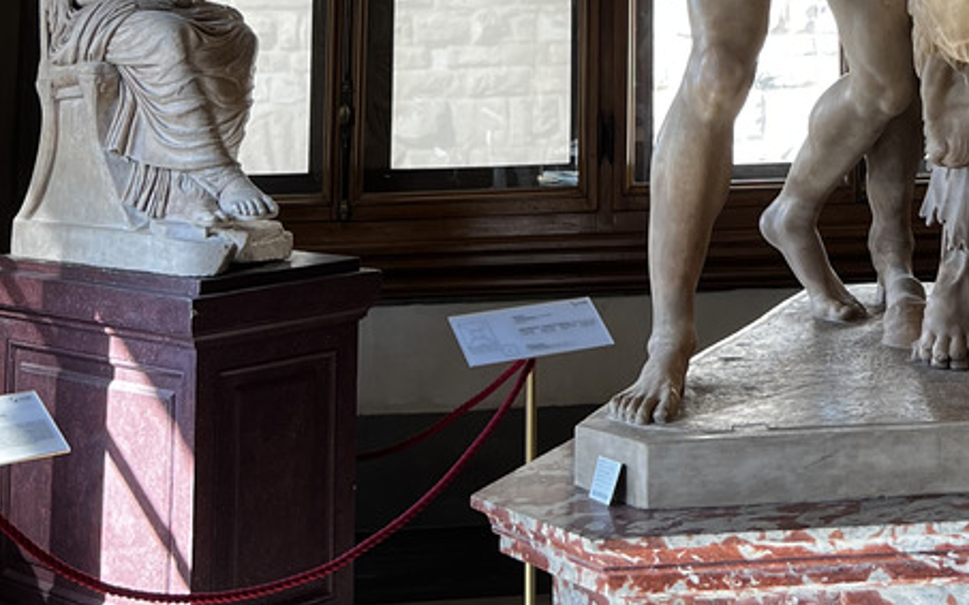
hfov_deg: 27.0
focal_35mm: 73
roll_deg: +1.3
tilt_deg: +8.1
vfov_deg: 16.5
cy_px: -263
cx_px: 911
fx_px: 1928
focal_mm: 5.7
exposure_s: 1/121
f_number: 1.5
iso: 50
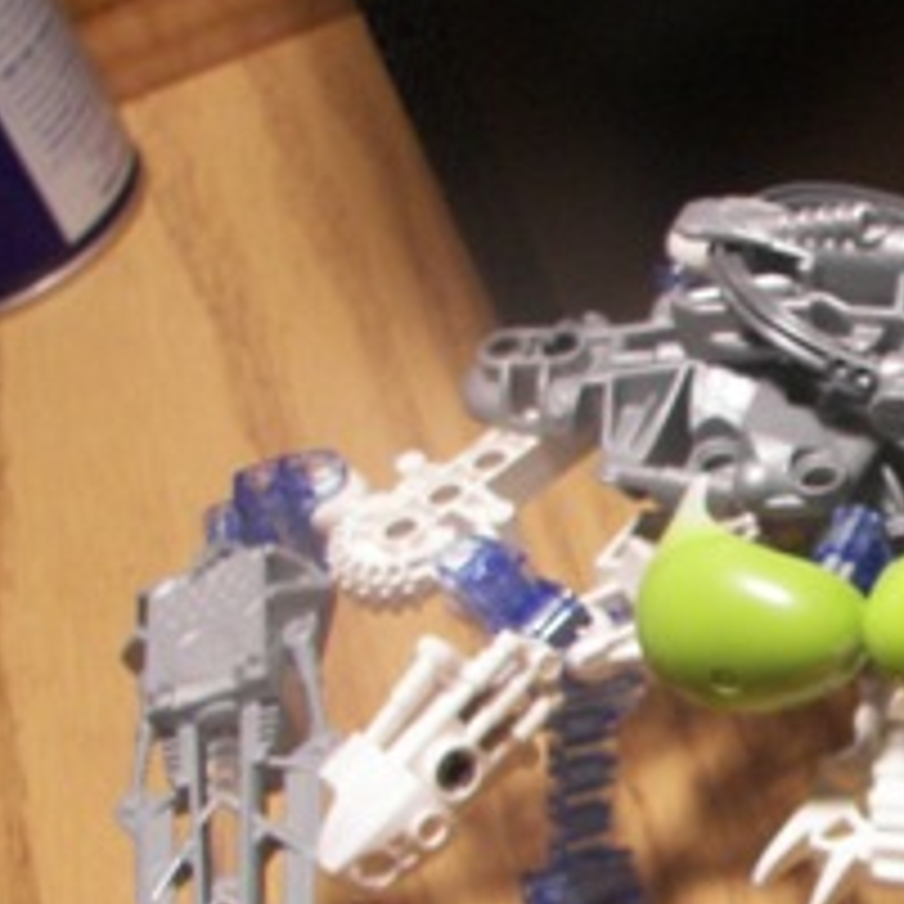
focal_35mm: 71
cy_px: 742
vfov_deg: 23.9
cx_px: 998
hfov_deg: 22.9
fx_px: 2098
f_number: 2.8
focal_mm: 6
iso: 100
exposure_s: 1/15
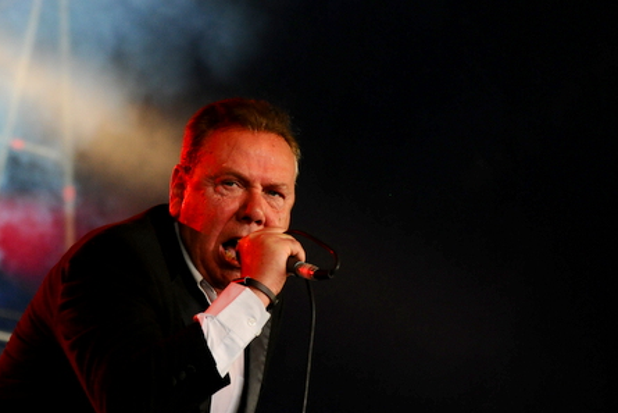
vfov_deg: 9.2
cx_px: 133
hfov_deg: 13.7
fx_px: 2559
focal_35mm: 149
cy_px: 307
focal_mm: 92
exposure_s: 1/200
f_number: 4
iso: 1250
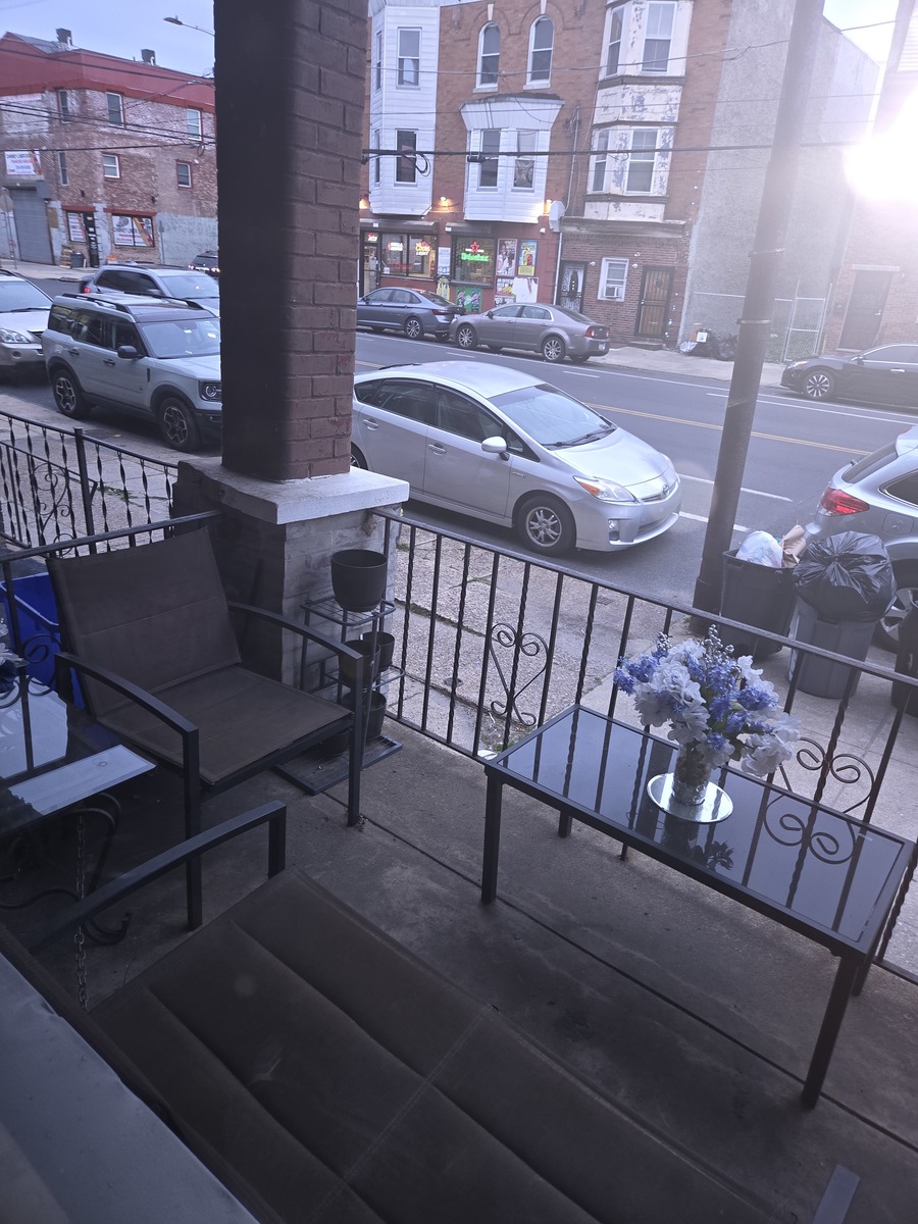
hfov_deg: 58.9
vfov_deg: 73.9
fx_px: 813
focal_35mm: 23
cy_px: 612
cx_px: 459
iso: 500
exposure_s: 1/40
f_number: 1.8
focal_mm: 5.4
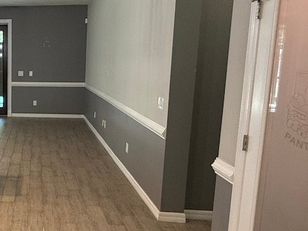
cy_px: 104
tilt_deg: -8.5
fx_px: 329
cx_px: -4
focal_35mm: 37
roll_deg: +1.2
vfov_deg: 38.6
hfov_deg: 42.8
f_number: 2.2
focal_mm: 2.22
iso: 400
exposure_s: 1/60
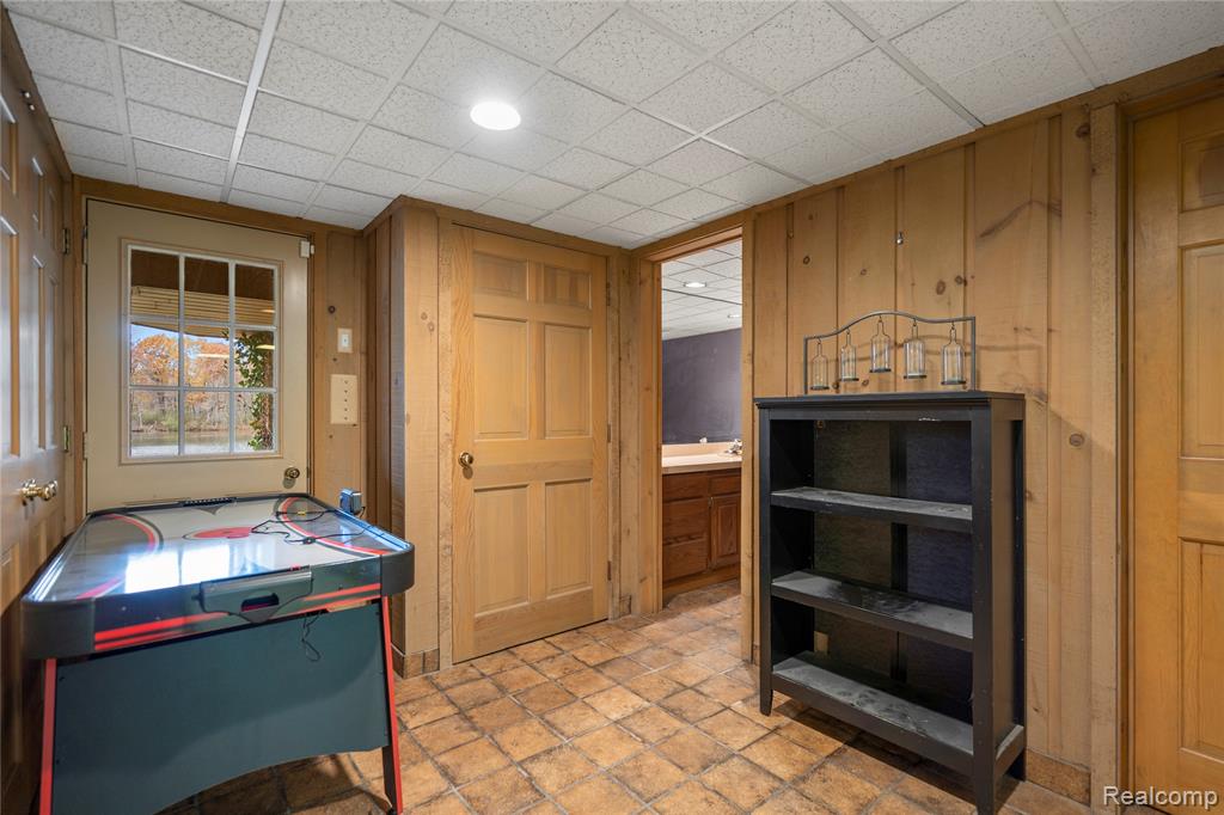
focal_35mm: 16
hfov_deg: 96.8
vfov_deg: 73.7
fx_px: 544
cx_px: 612
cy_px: 408
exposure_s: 1/2
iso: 100
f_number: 4
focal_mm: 16
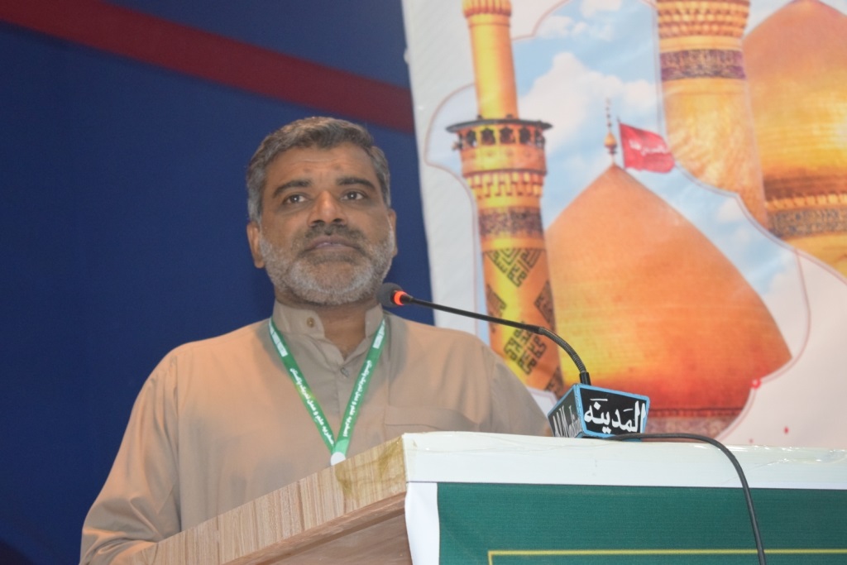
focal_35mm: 78
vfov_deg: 17.5
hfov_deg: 26.0
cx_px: 424
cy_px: 282
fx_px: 1835
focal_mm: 52
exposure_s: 1/60
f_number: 5.6
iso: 2800
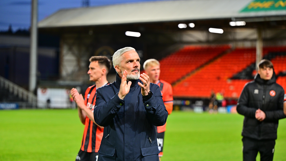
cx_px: 143
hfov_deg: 19.8
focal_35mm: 108
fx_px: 819
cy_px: 91
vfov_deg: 11.2
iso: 1000
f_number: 2.8
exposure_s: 1/500
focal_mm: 103
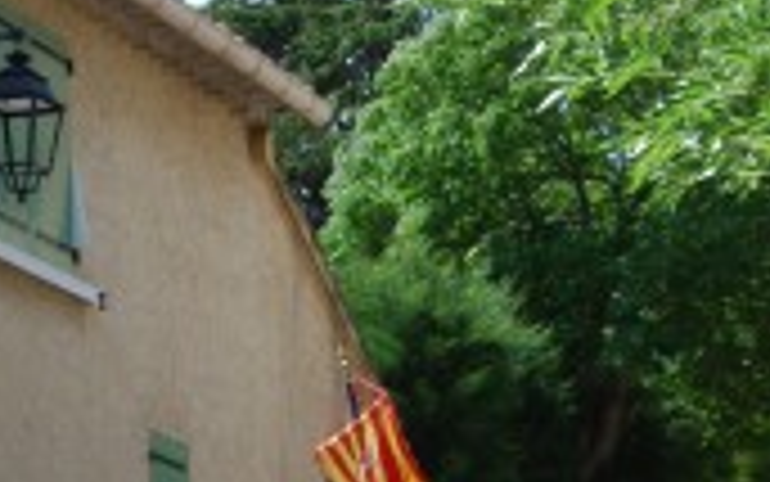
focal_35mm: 182
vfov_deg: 7.1
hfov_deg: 11.5
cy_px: 730
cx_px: 453
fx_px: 3821
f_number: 7.1
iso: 100
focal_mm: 34
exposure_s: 1/200
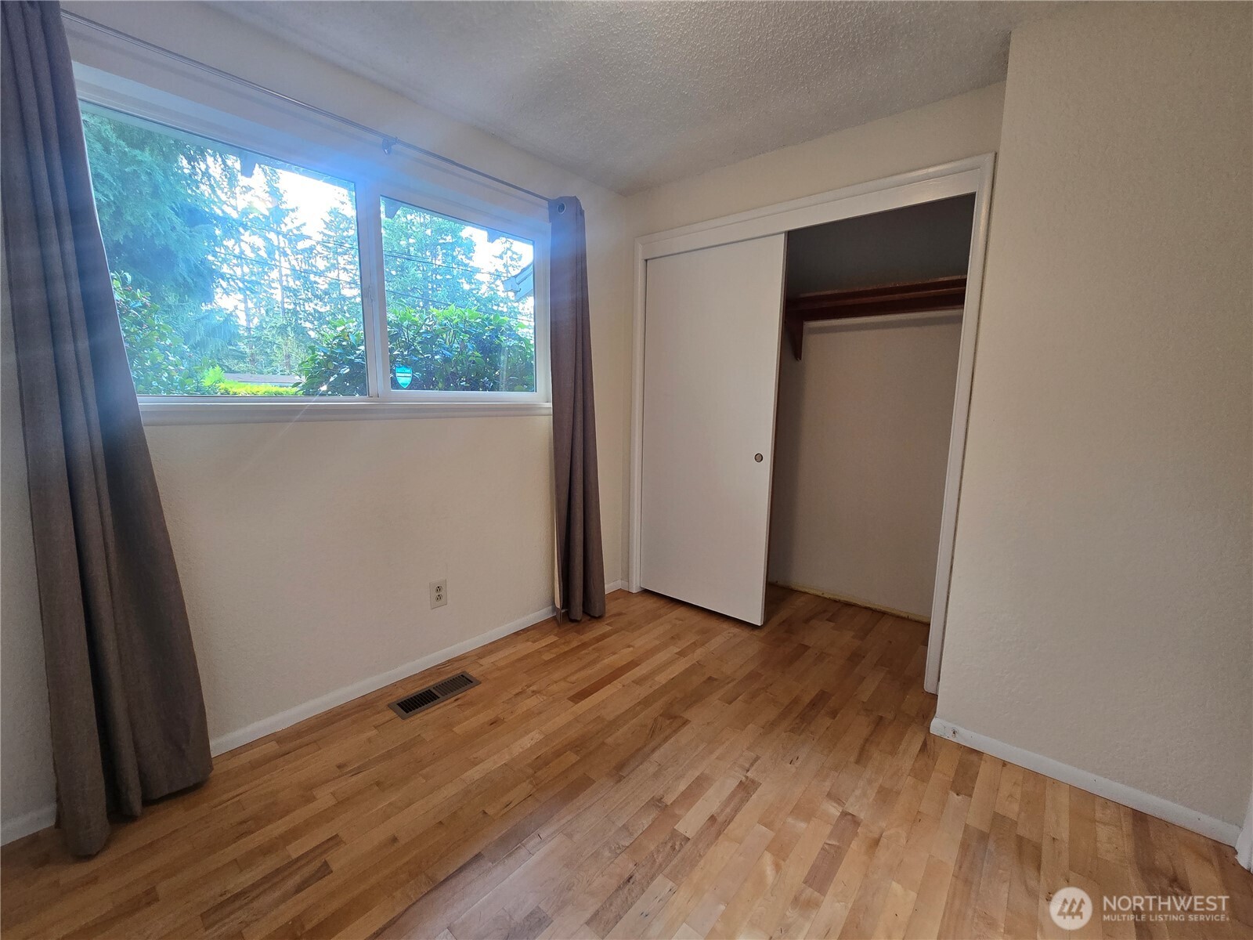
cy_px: 470
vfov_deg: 89.9
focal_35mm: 13
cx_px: 626
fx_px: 471
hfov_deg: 106.2
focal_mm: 2.2
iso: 125
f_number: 2.2
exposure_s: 1/60
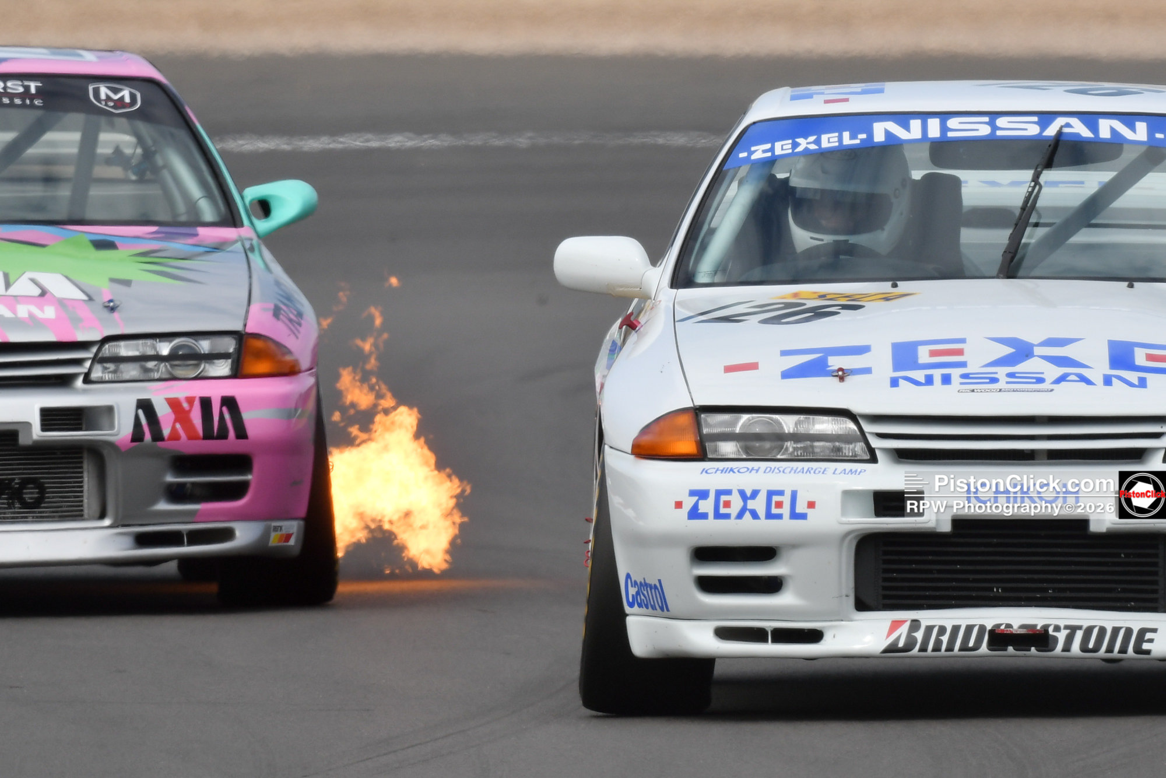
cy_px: 389
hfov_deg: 2.7
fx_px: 24294
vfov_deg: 1.8
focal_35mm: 750
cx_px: 583
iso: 200
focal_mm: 500
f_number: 7.1
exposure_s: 1/1250
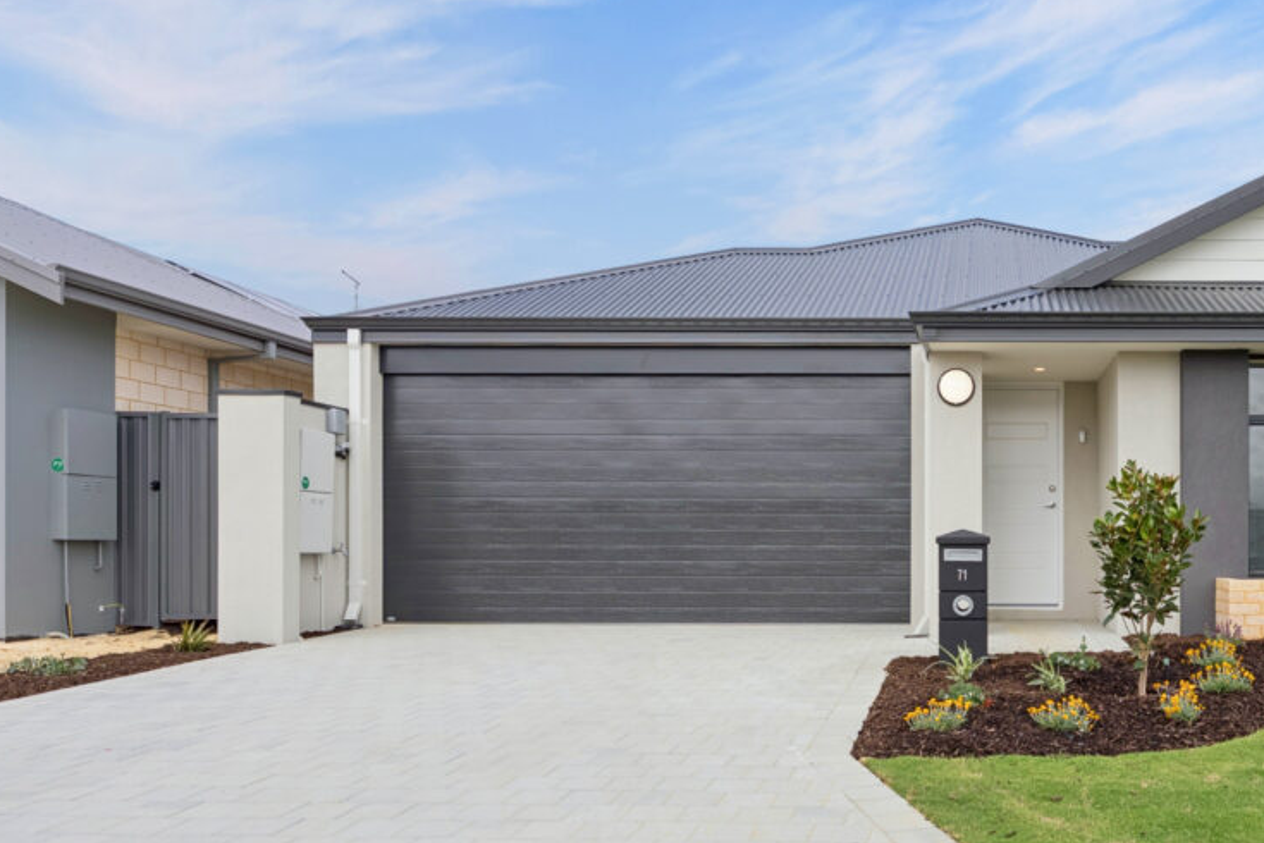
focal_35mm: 31
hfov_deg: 56.6
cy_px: 569
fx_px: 1088
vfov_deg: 41.7
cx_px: 982
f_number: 8
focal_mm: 19
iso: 160
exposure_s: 1/400
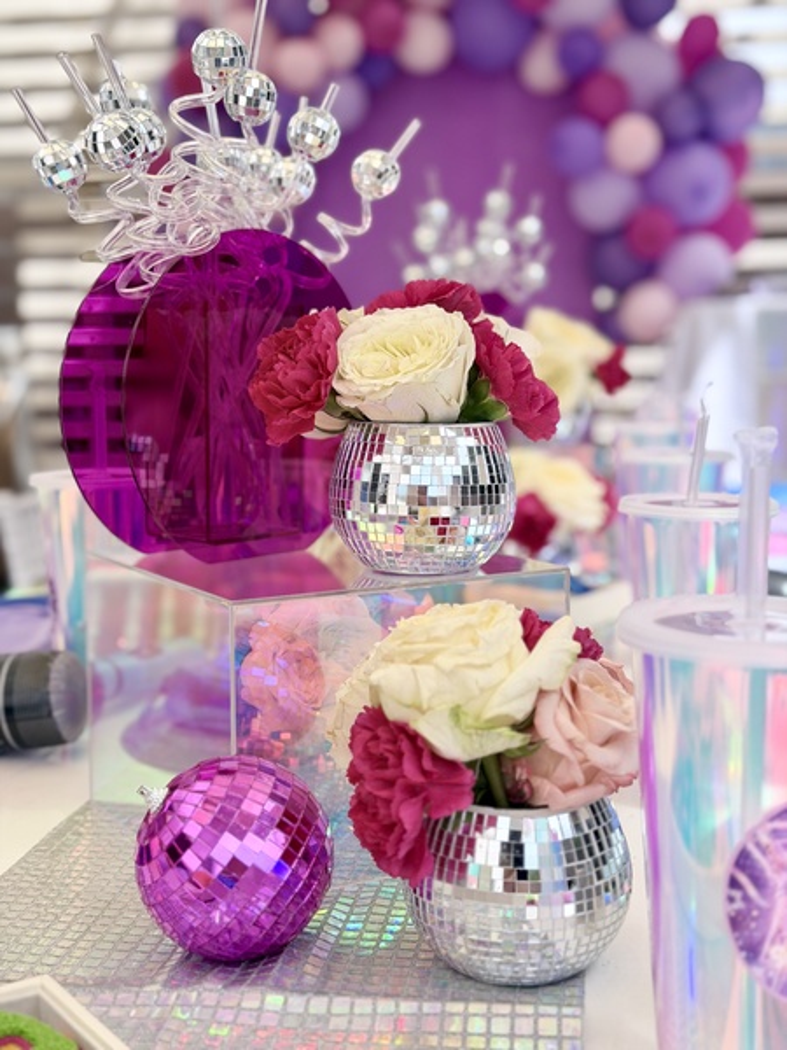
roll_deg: +0.1
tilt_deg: -7.1
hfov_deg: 30.3
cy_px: 525
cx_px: 394
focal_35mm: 48
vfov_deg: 39.7
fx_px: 1455
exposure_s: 1/2415
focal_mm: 6.76
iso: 64
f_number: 1.78
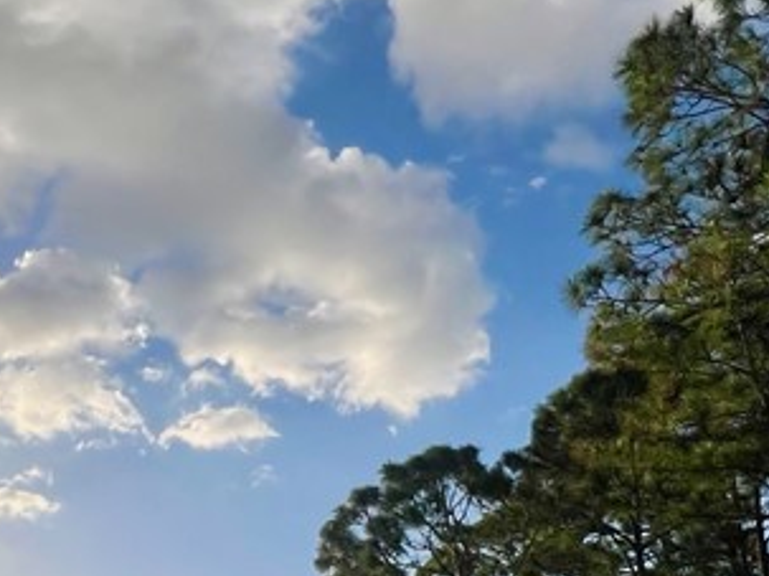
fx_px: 977
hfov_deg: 41.3
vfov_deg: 28.1
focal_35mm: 44
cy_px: 716
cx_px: 162
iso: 40
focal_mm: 1.57
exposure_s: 1/6944
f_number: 1.8
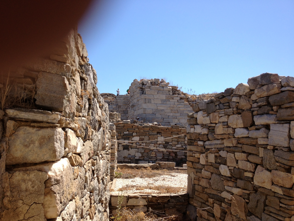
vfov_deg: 40.7
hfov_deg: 52.6
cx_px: 147
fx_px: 297
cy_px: 110
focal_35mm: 35
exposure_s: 1/1416
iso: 50
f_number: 2.4
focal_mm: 4.28
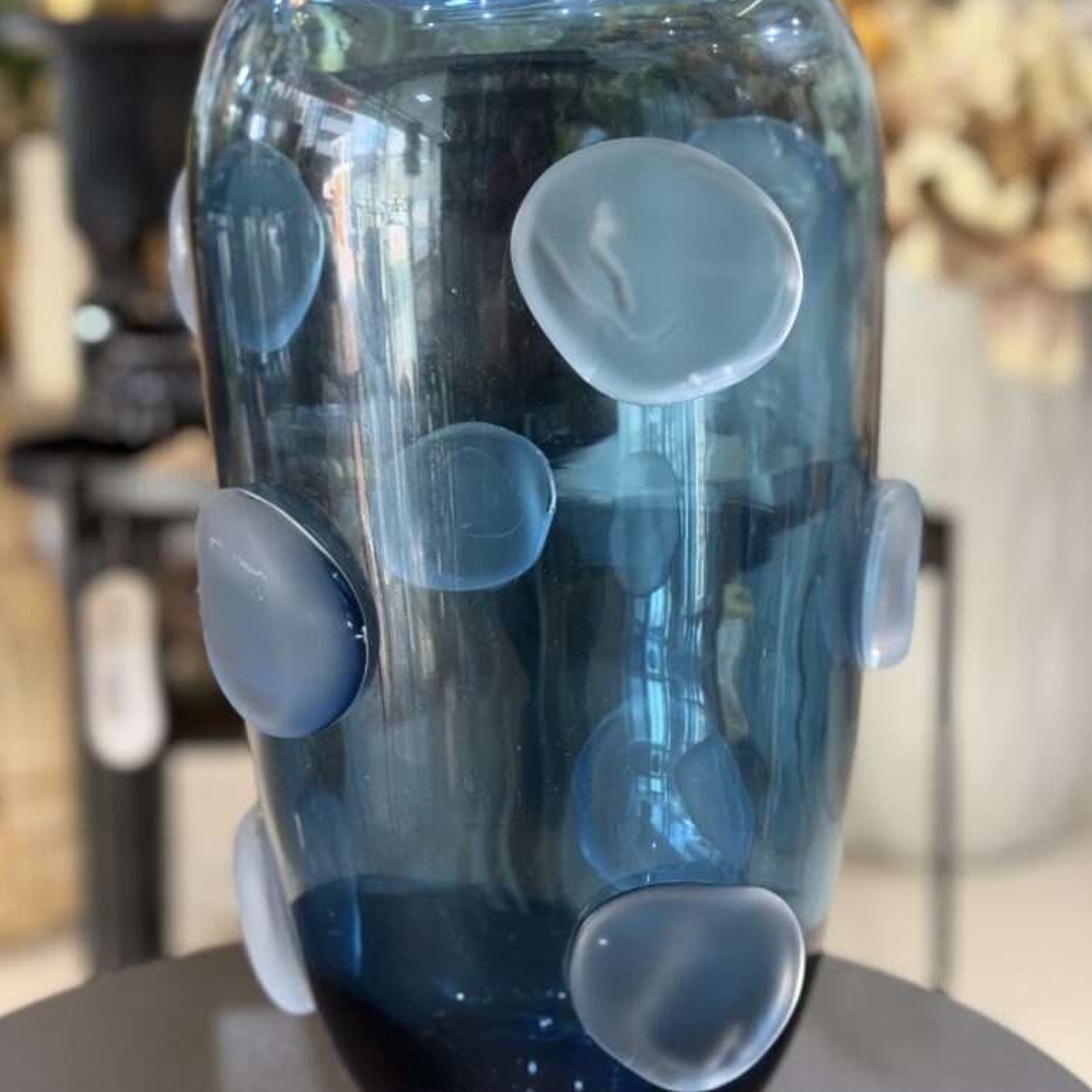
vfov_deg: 30.0
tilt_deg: -9.9
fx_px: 2034
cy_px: 492
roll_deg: -0.1
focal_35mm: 57
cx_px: 546
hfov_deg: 30.0
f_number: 1.78
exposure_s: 1/60
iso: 160
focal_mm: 6.76
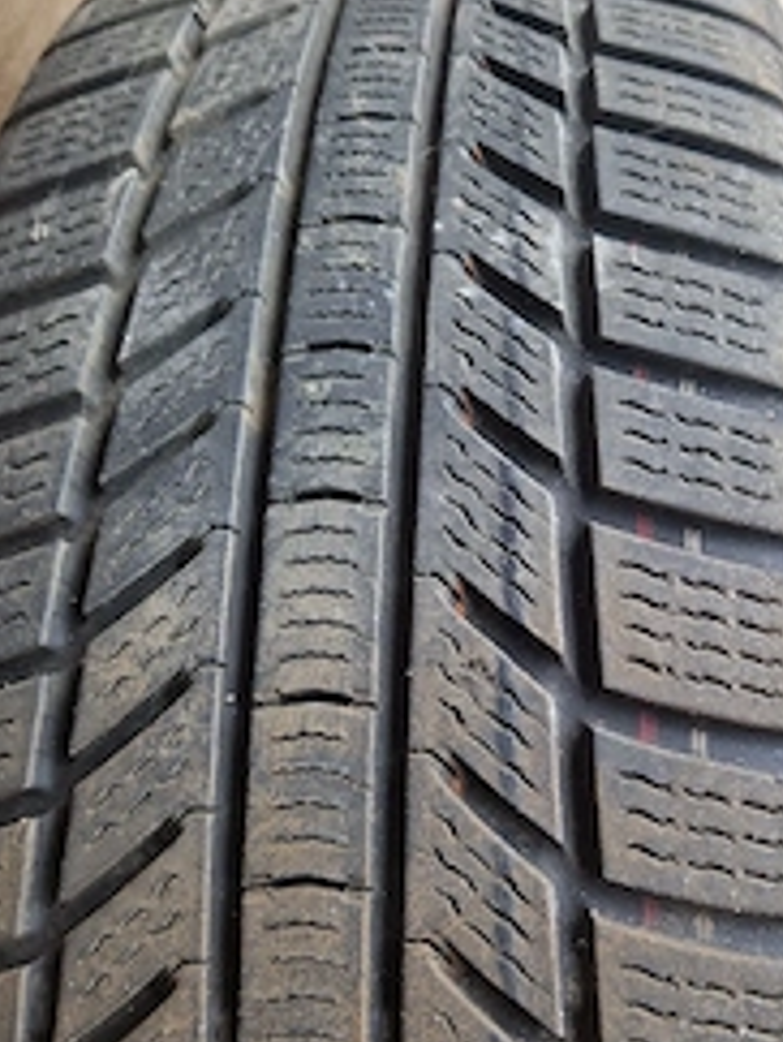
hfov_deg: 37.5
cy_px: 611
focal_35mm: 38
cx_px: 499
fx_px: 1144
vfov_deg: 48.7
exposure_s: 1/100
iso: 50
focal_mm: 5.4
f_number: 1.8
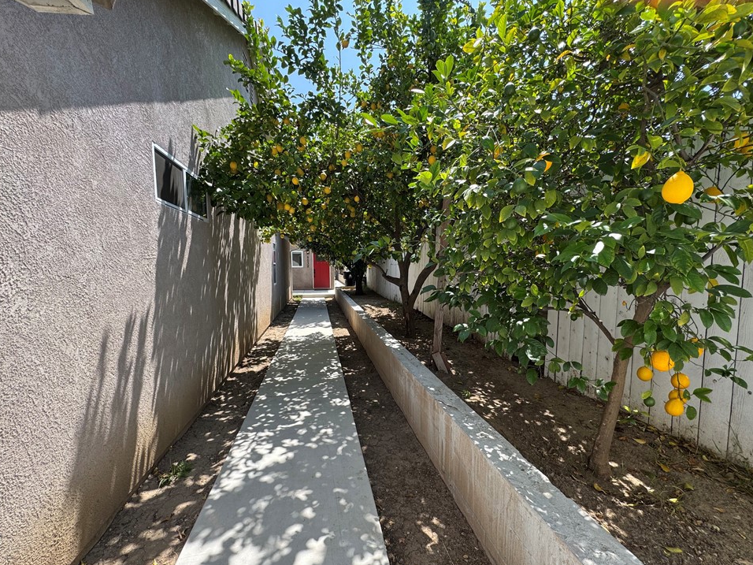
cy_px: 298
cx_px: 380
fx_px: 326
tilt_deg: -3.7
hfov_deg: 98.2
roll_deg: +0.2
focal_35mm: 15
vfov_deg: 81.7
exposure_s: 1/423
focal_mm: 2.22
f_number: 2.2
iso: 40
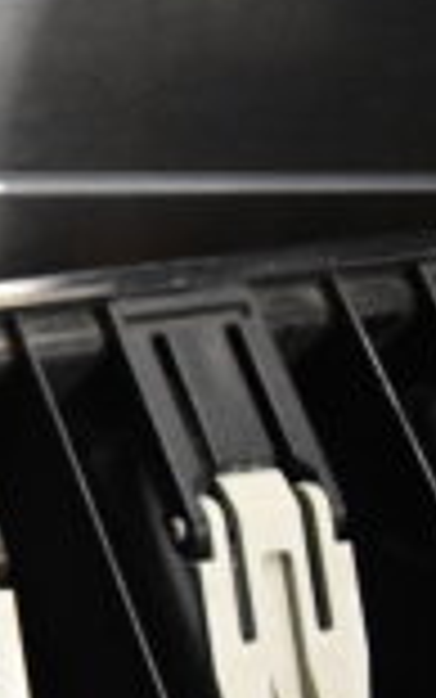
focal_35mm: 108
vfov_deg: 19.3
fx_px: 2051
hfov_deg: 9.9
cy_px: 417
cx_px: -764
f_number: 3.5
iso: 1600
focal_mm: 18
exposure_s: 1/30
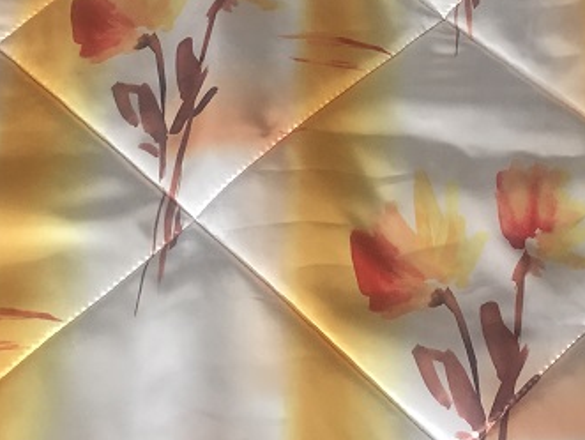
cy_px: 37
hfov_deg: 27.3
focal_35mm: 70
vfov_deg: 20.6
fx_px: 1184
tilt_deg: -57.3
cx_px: 447
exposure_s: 1/33
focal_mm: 4.15
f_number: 2.2
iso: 64
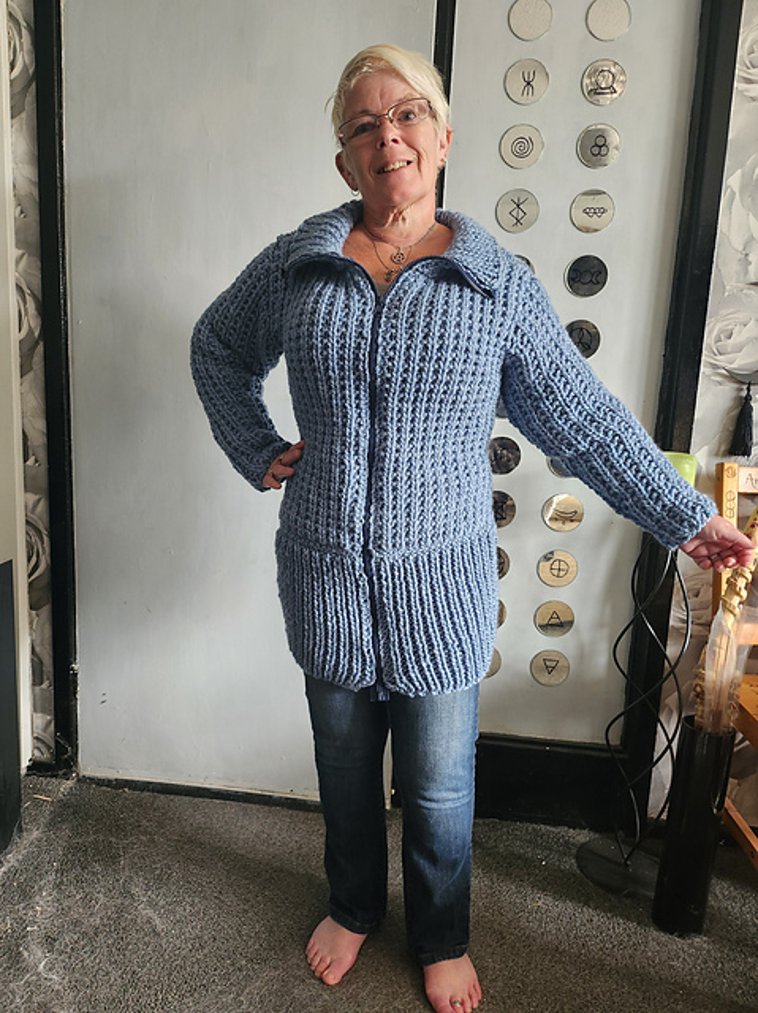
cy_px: 506
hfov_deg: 56.8
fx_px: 702
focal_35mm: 24
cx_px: 379
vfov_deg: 71.6
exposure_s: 1/25
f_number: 1.8
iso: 500
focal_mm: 5
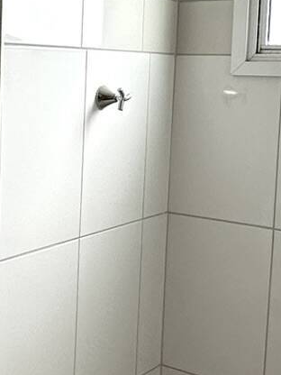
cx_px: -58
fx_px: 747
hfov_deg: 20.0
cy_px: 123
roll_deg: -1.8
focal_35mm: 69
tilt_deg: -3.6
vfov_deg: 28.0
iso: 125
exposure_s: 1/99
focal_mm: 2.22
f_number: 2.2
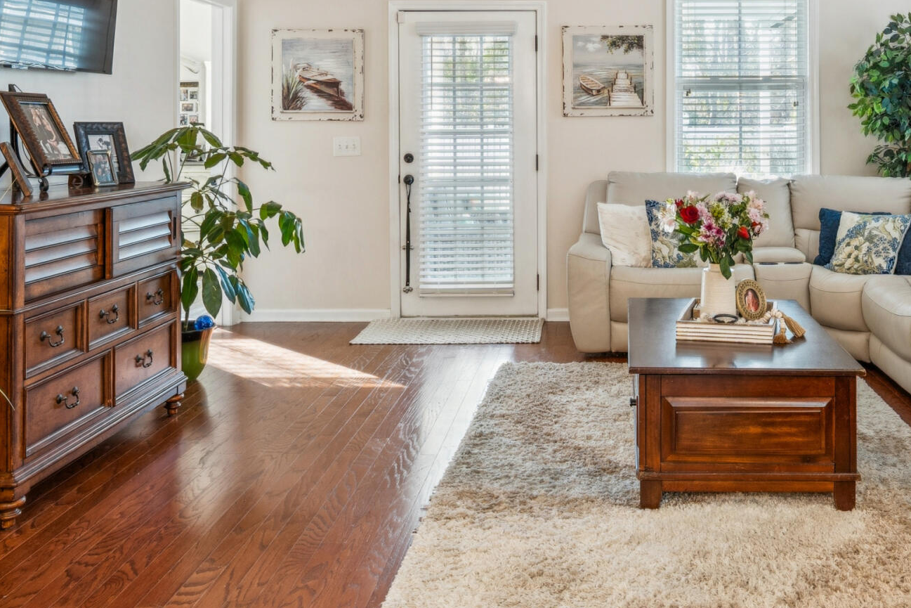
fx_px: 936
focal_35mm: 37
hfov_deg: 50.8
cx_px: 620
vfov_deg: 34.9
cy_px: 128
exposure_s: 1/5
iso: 400
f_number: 8
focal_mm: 16
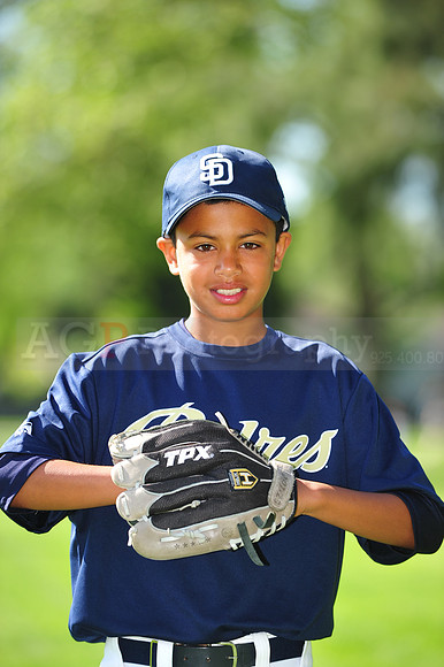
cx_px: 222
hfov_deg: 6.9
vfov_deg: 10.3
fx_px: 3704
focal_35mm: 200
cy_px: 334
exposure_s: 1/500
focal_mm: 200
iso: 200
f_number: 4.5
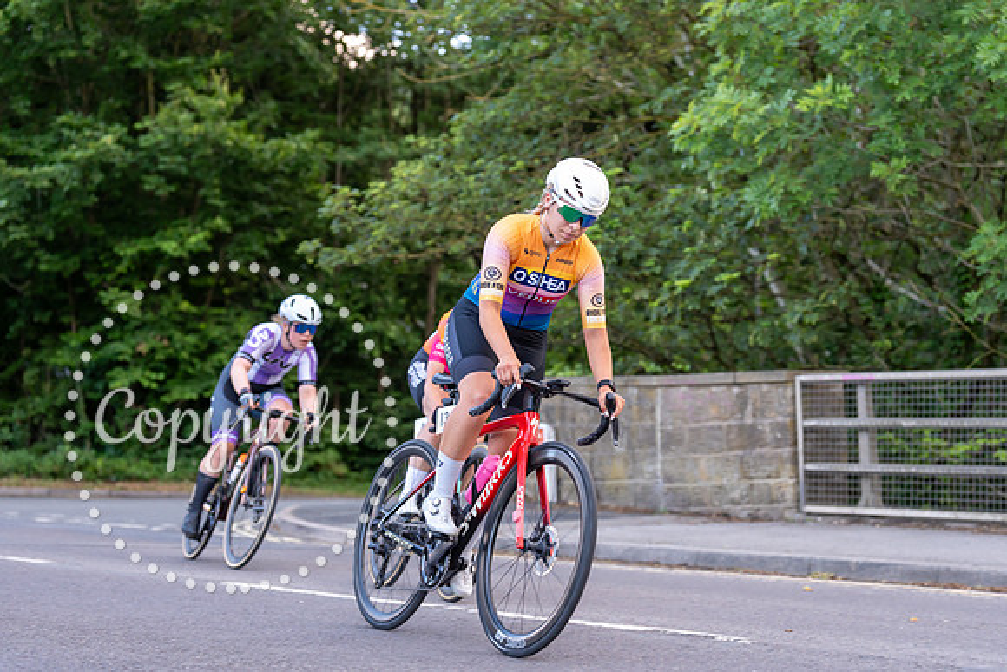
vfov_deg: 19.5
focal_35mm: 70
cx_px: 504
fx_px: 1958
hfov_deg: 28.8
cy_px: 336
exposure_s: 1/500
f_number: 3.2
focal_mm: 70
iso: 1000
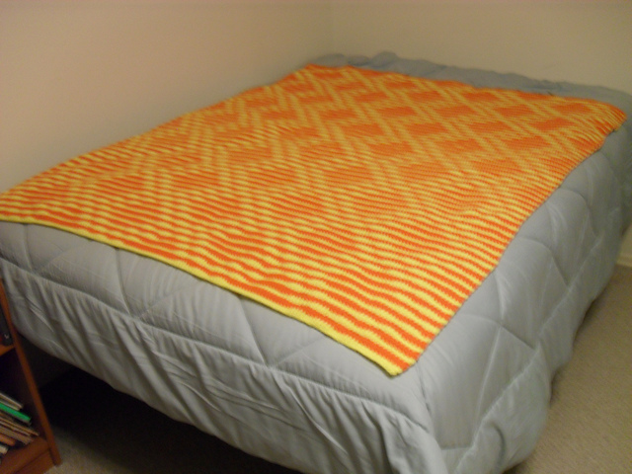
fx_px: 639
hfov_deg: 52.6
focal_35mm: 35
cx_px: 316
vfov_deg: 40.7
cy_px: 237
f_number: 2.8
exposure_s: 1/15
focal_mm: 6.2
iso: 200
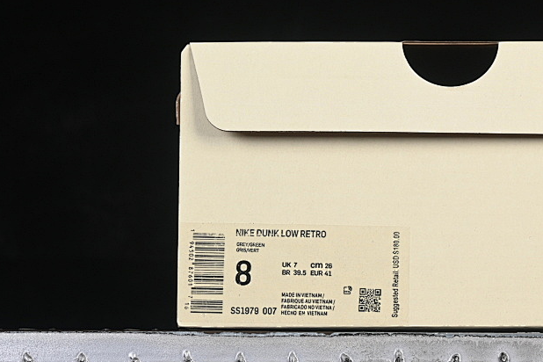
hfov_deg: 15.5
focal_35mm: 131
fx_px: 1976
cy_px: 136
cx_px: 456
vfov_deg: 10.5
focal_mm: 50
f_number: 8
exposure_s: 1/80
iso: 160
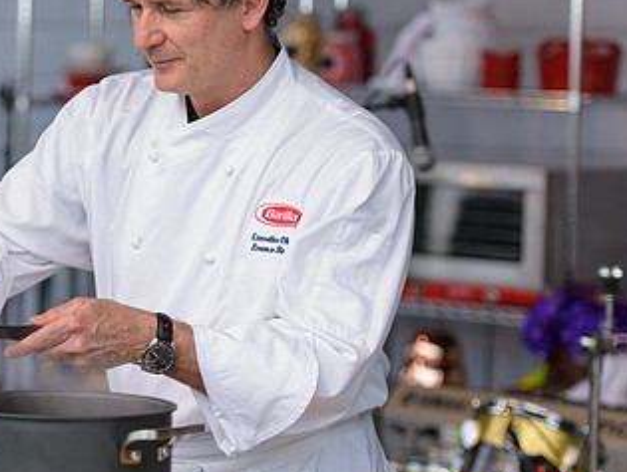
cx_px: 102
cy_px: 184
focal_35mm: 168
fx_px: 3046
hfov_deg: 11.7
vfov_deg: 8.9
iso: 250
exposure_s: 1/1250
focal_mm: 95
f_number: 3.2
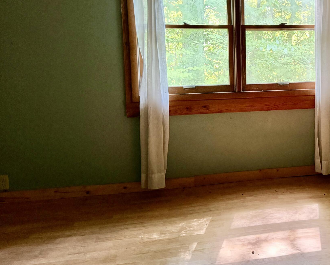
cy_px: 80
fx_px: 420
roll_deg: +0.3
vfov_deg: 34.5
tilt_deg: -6.8
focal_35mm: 43
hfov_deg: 40.5
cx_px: 279
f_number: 1.78
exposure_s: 1/52
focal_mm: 6.76
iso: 800
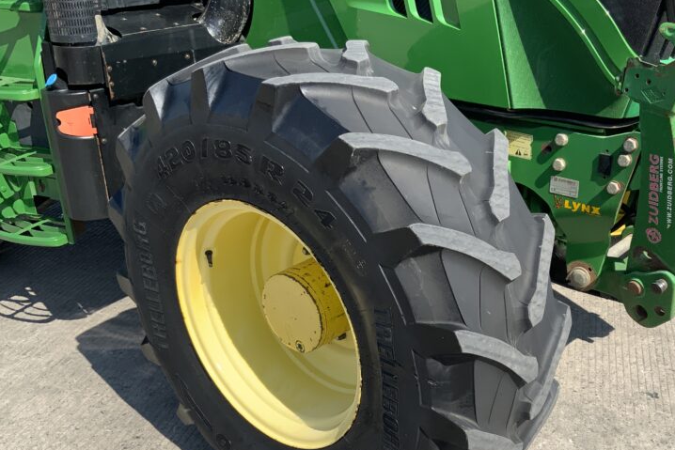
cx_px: 436
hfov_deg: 44.9
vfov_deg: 31.1
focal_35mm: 43
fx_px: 806
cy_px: 284
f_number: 1.8
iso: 16
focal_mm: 3
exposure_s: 1/1121
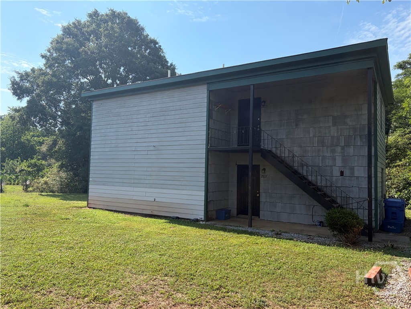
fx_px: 309
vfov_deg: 53.1
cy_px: 154
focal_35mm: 26
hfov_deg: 67.3
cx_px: 206
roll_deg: -0.8
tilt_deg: +3.3
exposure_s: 1/4329
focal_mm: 5.96
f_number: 1.6
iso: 64
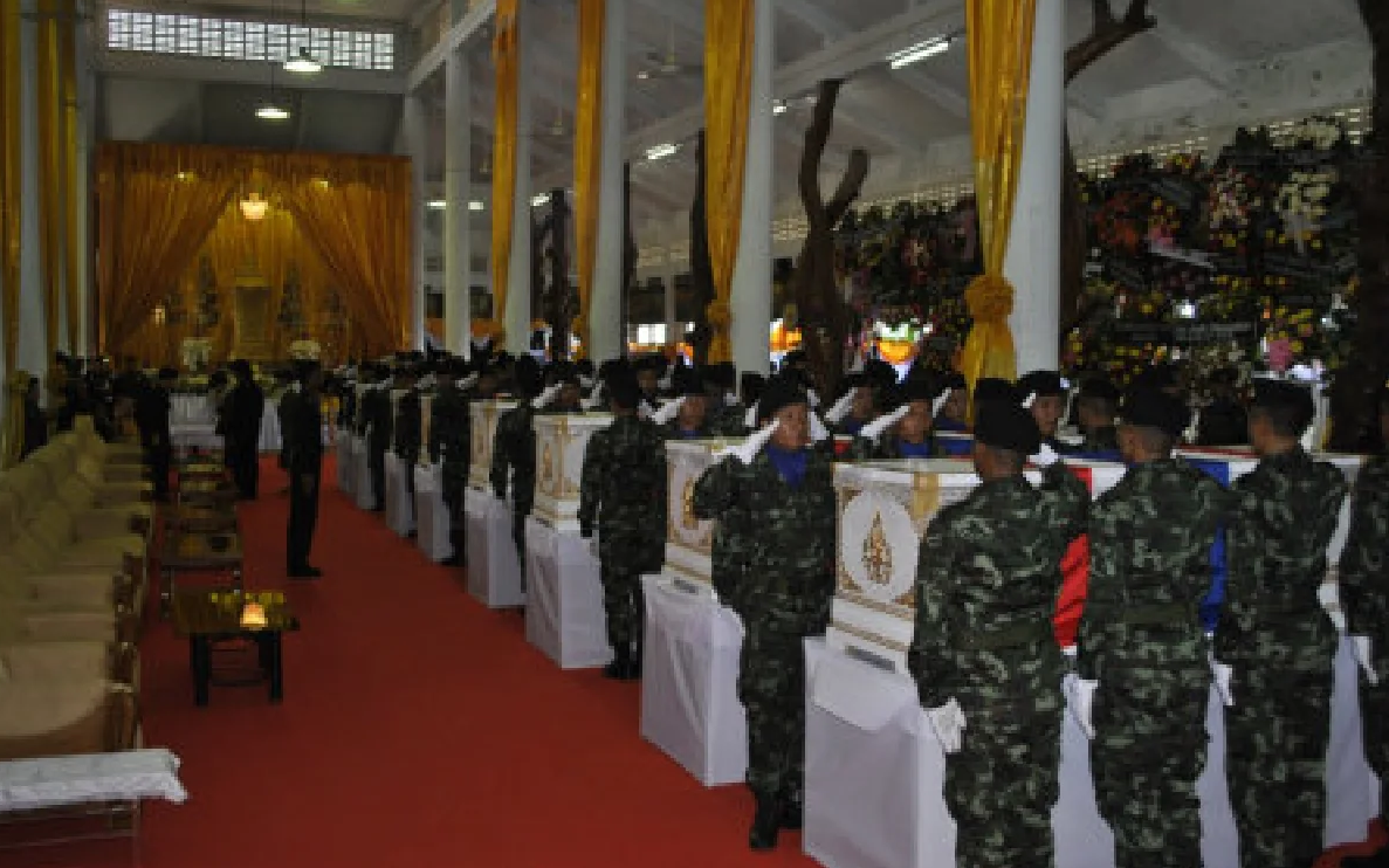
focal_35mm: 34
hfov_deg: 56.7
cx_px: 689
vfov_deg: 37.3
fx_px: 1287
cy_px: 412
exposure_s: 1/60
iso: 200
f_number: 4
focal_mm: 22
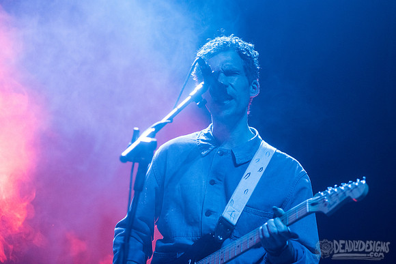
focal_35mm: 95
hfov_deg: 21.5
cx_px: 218
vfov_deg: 14.5
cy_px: 119
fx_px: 1041
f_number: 3.2
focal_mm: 86
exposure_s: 1/100
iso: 3200
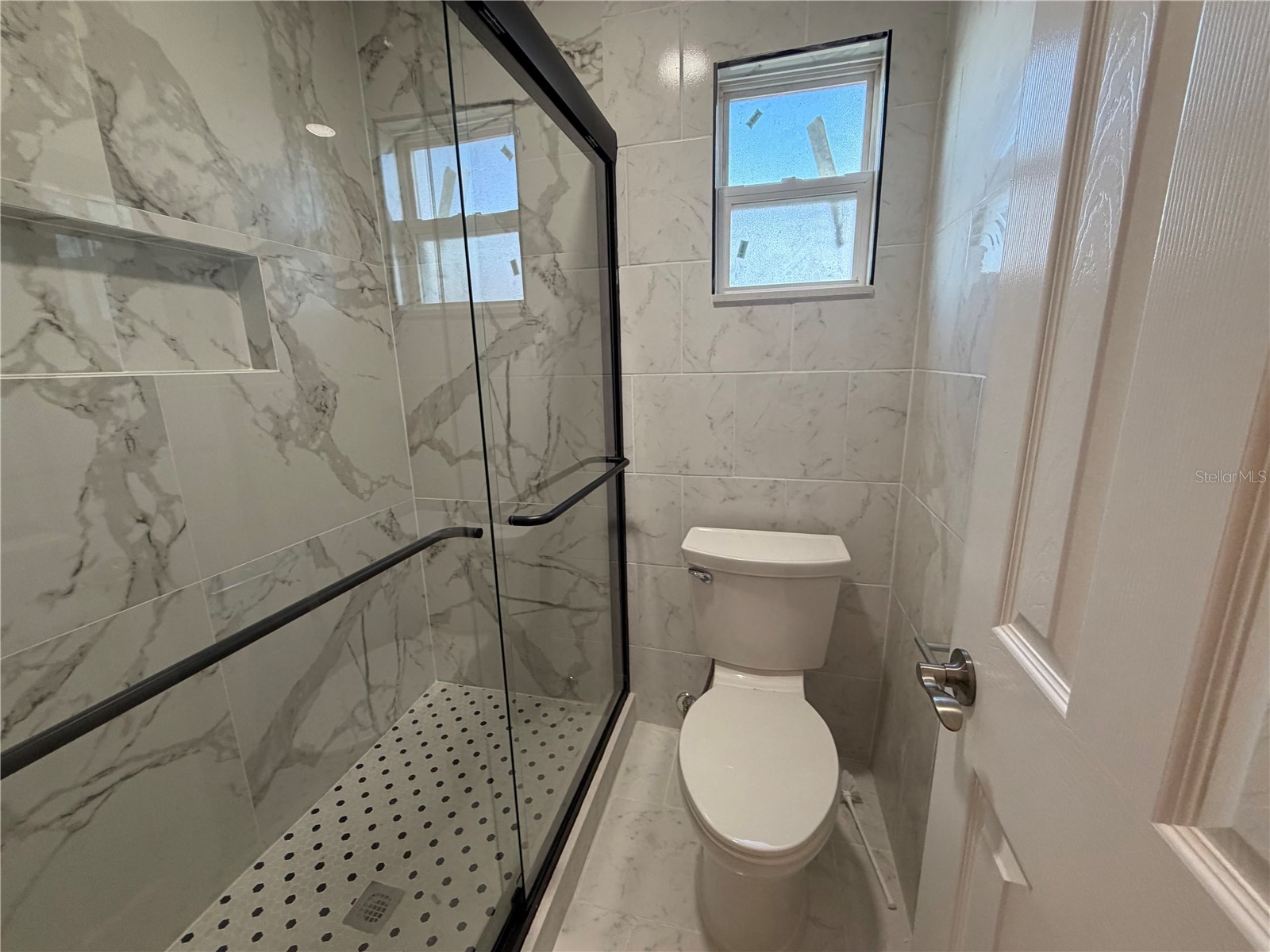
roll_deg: +1.6
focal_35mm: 14
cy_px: 476
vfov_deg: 85.7
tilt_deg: -12.8
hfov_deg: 102.1
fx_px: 514
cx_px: 635
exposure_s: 1/120
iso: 250
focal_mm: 2.22
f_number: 2.2
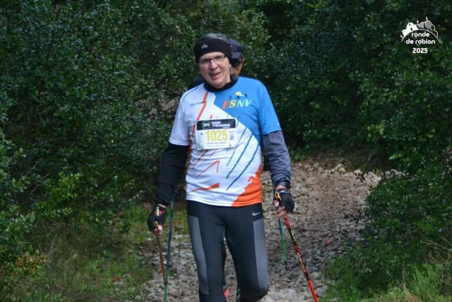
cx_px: 226
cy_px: 151
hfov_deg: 13.0
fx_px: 1977
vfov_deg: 8.7
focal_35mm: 158
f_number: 6
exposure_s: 1/500
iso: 2200
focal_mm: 105
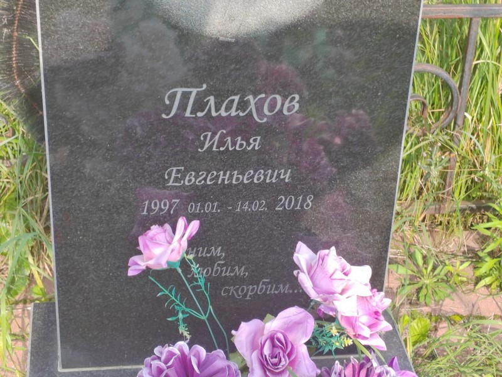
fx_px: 1088
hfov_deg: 26.0
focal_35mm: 75
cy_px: 188
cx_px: 251
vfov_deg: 19.6
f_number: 1.9
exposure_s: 1/240
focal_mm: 5.52
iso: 100
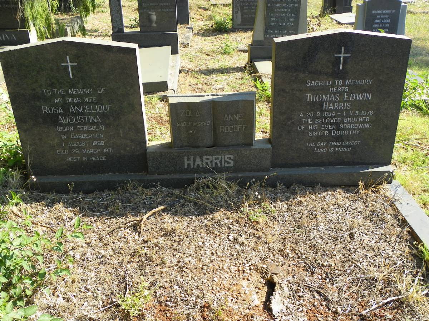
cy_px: 160
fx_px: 446
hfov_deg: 51.4
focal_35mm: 36
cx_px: 214
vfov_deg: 39.7
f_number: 3.2
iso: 64
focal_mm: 6.4
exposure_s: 1/200
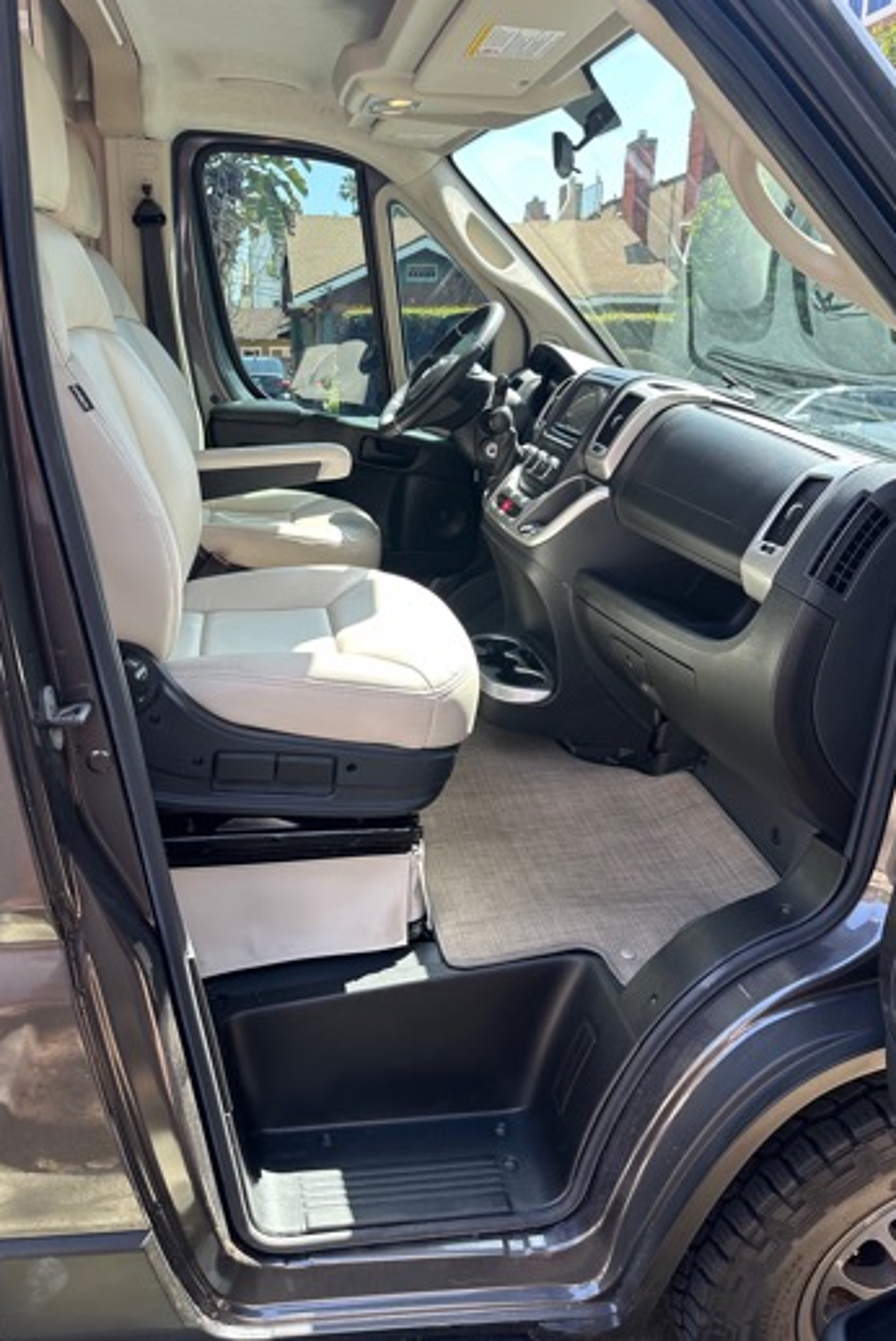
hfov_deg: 49.5
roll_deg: -0.9
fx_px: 969
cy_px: 645
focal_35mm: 26
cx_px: 392
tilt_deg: -17.3
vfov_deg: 69.3
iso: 80
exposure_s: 1/336
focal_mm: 6.86
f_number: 1.78
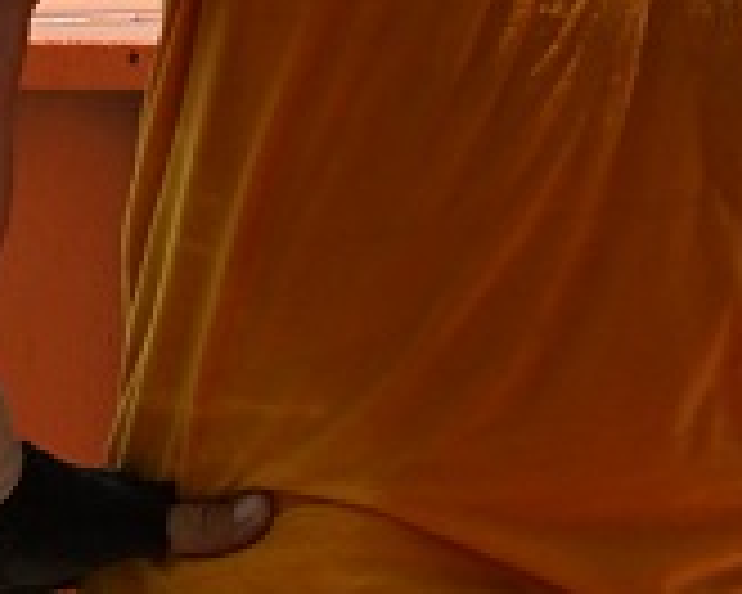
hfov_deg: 2.1
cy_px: 117
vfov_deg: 1.7
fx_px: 20204
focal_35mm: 920
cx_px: 742
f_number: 10
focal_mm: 135
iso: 320
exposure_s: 1/500
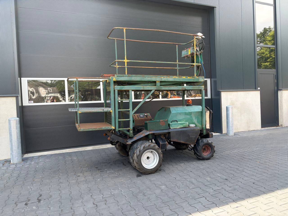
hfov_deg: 67.3
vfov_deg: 53.1
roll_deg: +2.8
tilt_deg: -1.2
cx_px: 144
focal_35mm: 26
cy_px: 108
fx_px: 216
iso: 64
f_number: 1.6
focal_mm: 5.96
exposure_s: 1/641
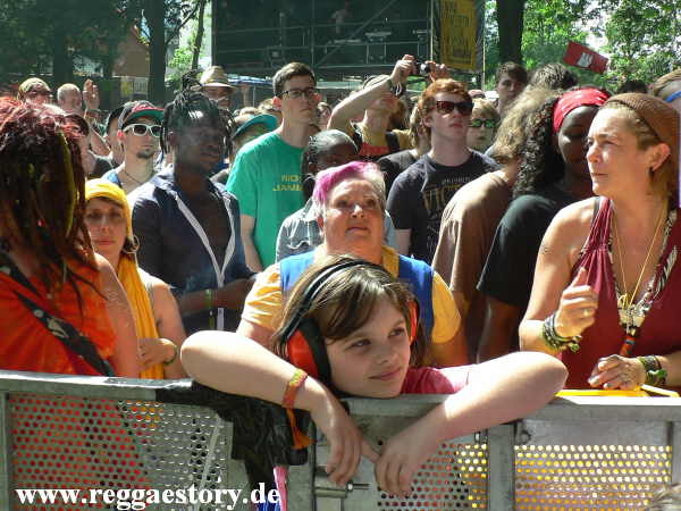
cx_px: 340
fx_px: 689
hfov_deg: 52.6
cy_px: 256
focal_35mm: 35
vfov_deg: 40.7
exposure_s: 1/125
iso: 64
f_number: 4
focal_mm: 6
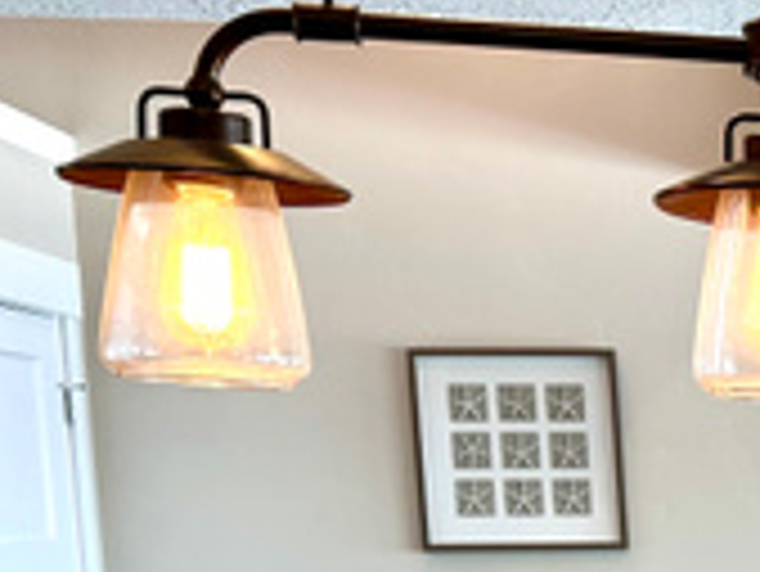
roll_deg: +0.7
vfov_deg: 15.2
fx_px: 1999
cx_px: 1133
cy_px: 829
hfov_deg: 19.0
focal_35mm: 91
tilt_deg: -7.3
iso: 64
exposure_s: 1/120
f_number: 1.78
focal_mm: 6.86
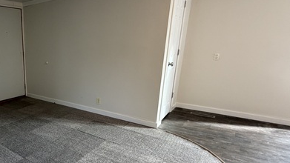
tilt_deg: -13.4
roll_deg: +1.3
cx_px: 56
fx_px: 200
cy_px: 93
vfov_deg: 44.3
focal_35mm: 26
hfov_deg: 65.1
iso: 200
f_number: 2.2
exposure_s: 1/60
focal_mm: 2.22
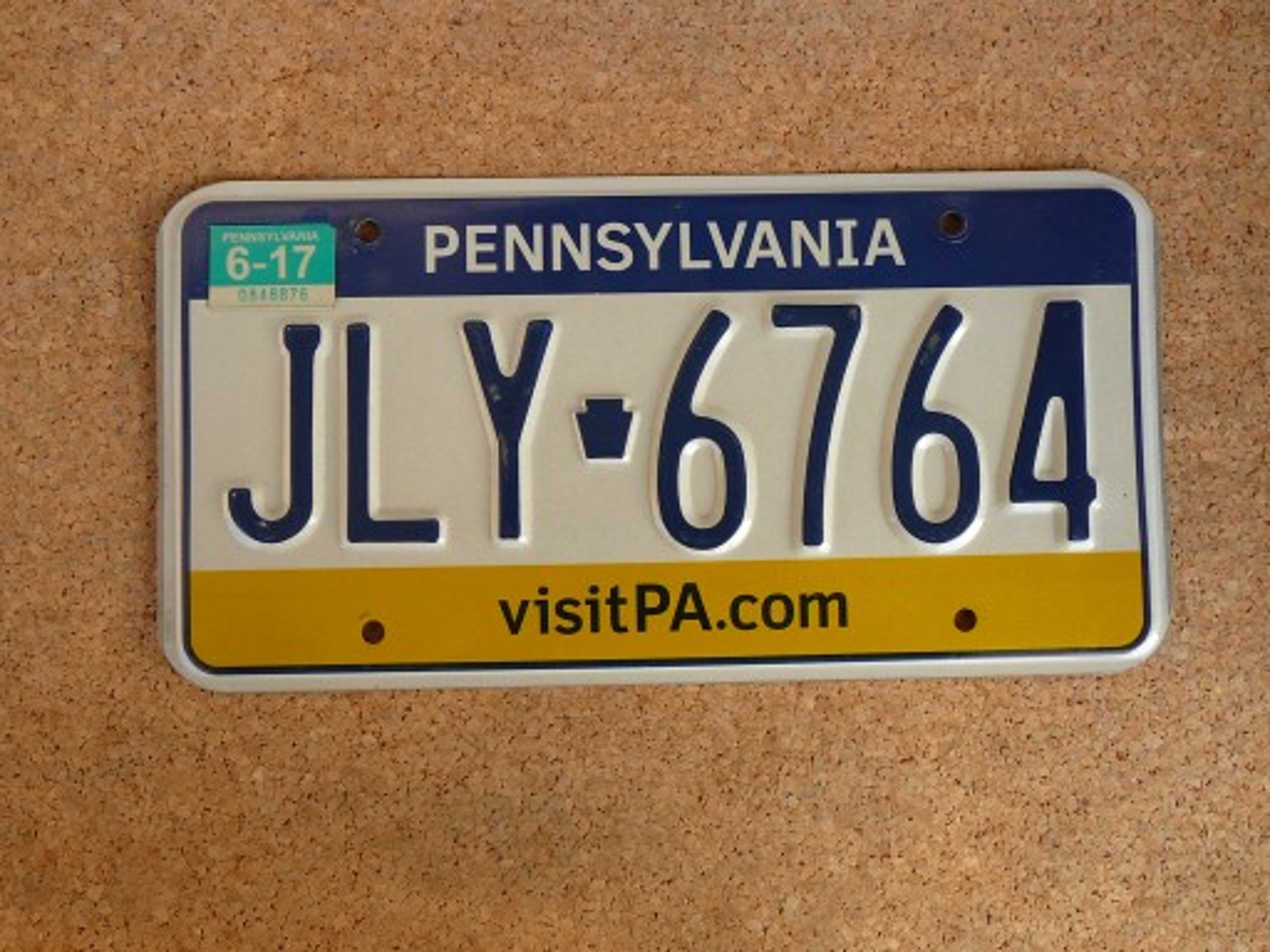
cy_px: 476
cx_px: 635
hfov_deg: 47.9
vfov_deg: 36.8
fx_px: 1431
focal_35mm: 39
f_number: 3
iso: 80
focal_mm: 5.8
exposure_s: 1/80
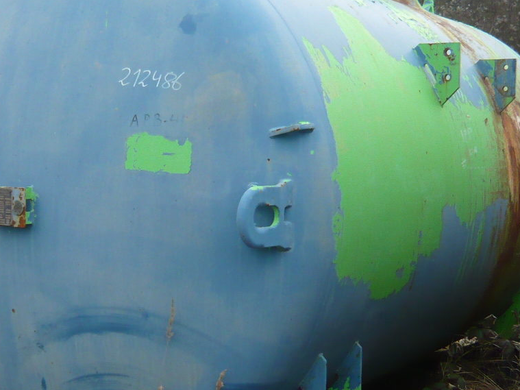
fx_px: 886
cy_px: 176
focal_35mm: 59
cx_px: 221
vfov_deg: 24.8
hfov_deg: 32.6
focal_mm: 4.6
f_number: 2.8
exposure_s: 1/640
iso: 200
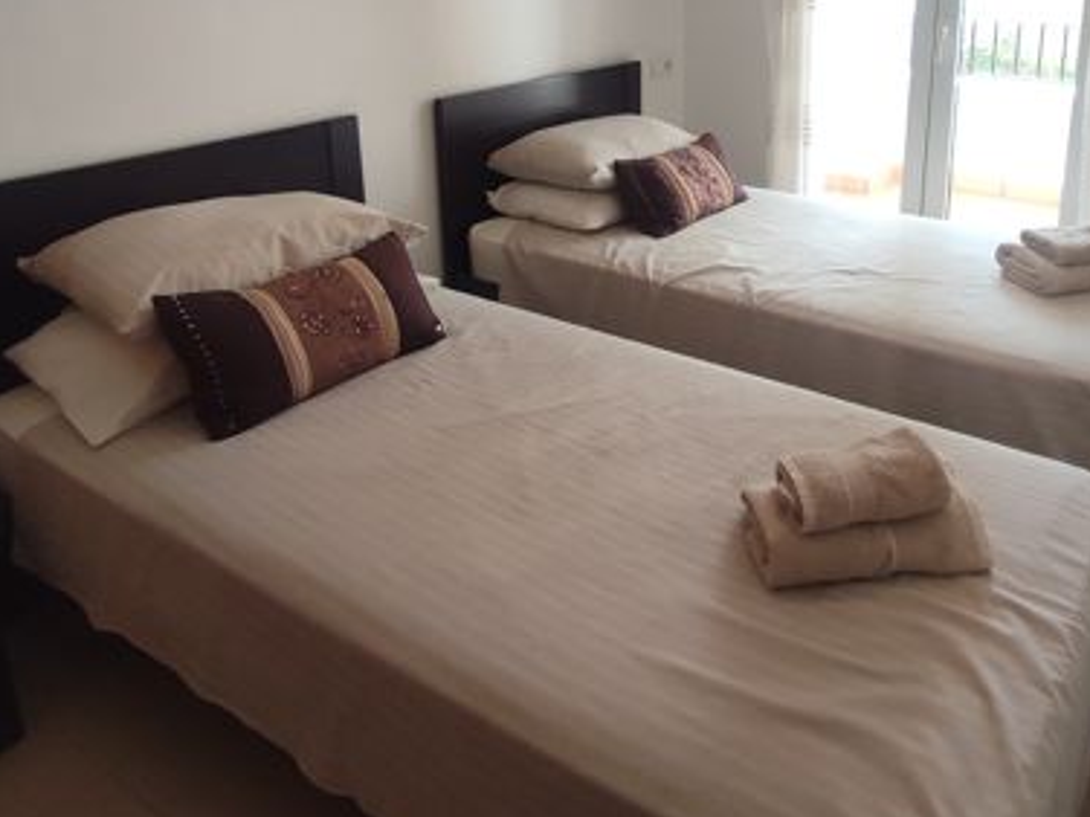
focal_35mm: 30
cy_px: 175
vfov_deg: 44.7
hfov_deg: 58.5
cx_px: 735
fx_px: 945
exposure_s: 1/100
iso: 177
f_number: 2.2
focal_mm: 1.65
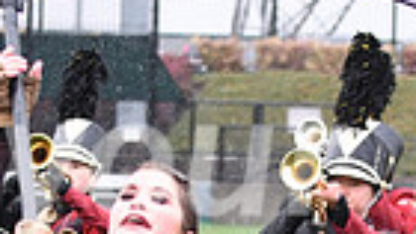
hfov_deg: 4.7
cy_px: 464
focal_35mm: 457
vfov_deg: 2.7
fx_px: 5045
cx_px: 273
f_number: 4
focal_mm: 70
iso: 1000
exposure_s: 1/400
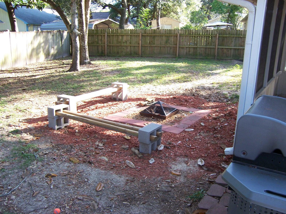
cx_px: 143
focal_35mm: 33
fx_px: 273
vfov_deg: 42.9
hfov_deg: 55.4
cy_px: 107
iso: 80
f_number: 3.4
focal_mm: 5.5
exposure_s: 1/45
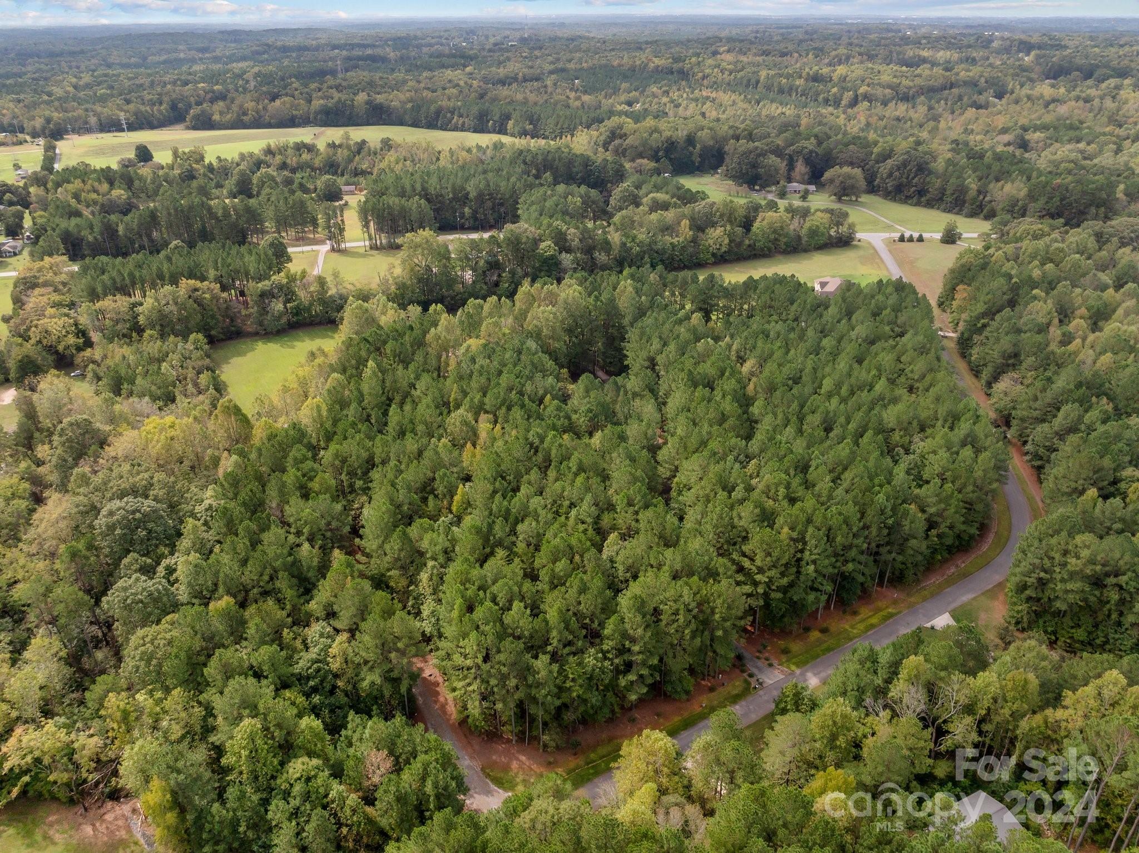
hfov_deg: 71.6
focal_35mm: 24
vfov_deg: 56.8
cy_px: 426
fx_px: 789
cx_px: 570
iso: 180
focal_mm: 12.29
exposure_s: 1/240
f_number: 2.8
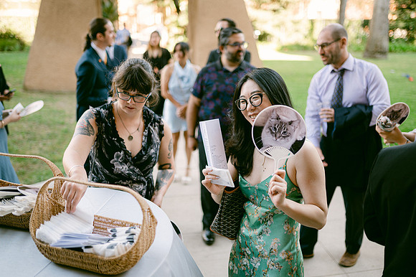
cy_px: 138
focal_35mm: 35
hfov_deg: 54.5
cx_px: 208
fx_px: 404
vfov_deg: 37.8
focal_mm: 35
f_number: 1.4
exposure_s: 1/250
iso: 100
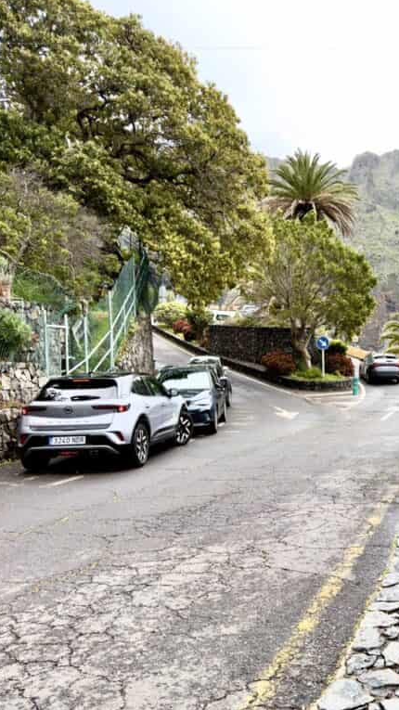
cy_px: 355
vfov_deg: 56.6
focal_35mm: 35
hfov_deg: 31.9
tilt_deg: -0.4
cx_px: 366
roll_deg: +2.1
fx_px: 659
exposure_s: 1/1433
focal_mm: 6.76
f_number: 1.78
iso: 64
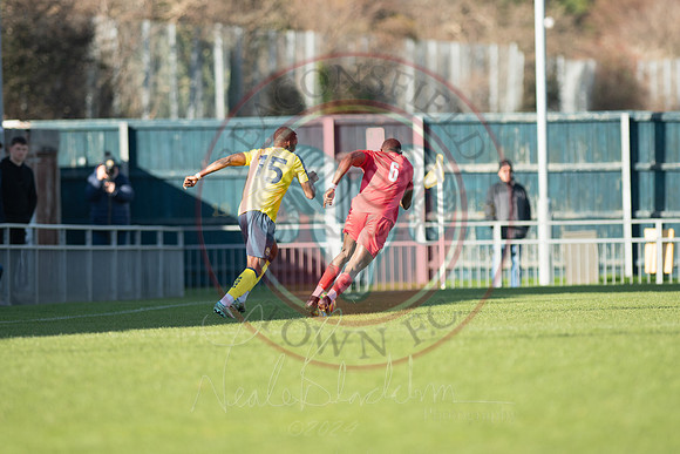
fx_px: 8502
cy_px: 227
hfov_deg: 4.6
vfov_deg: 3.1
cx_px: 340
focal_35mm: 450
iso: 250
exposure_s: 1/1600
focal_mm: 300
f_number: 2.8
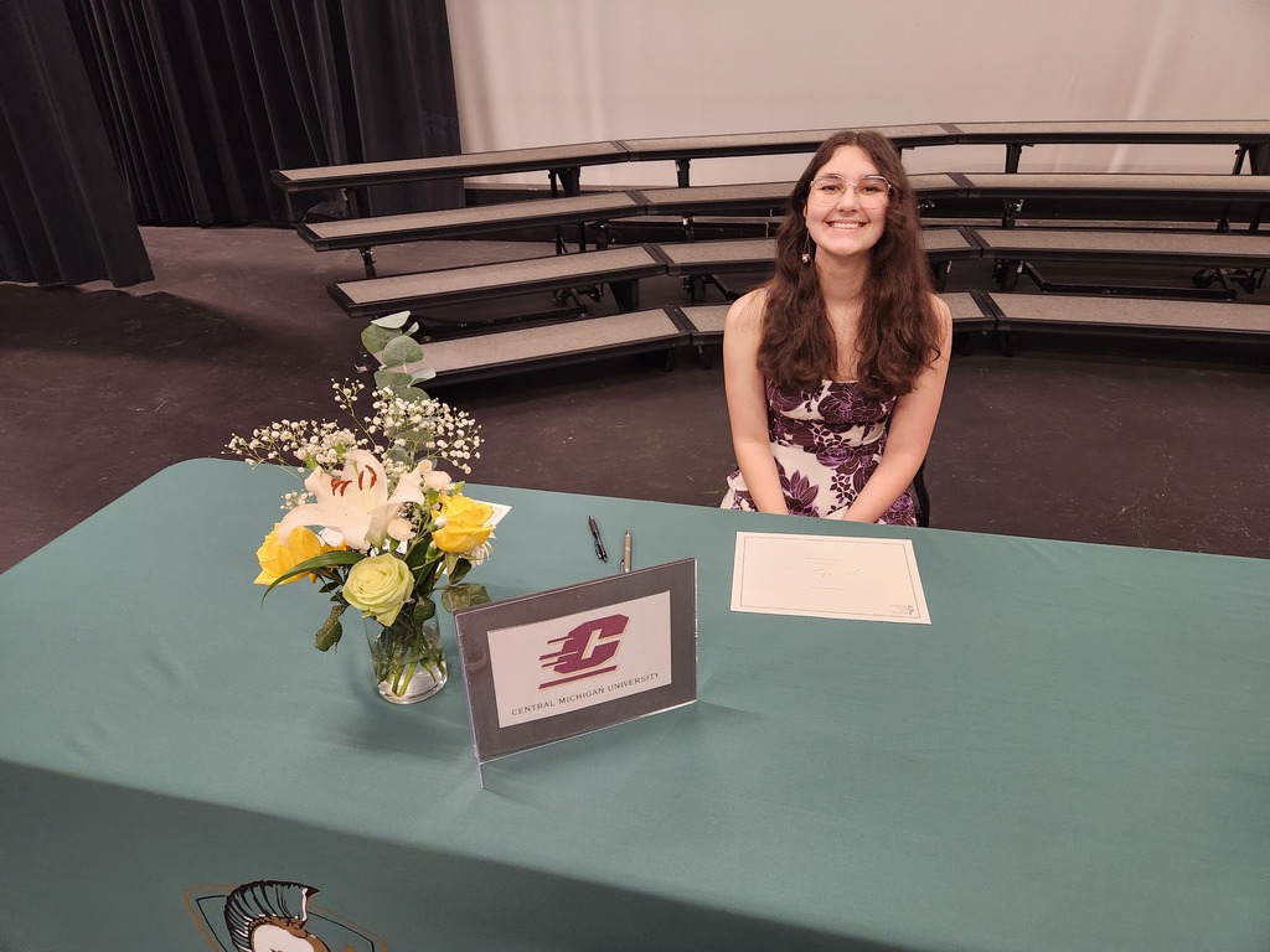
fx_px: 844
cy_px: 476
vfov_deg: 58.9
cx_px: 635
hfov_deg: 73.9
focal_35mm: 23
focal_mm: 5.4
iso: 400
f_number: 1.8
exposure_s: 1/120
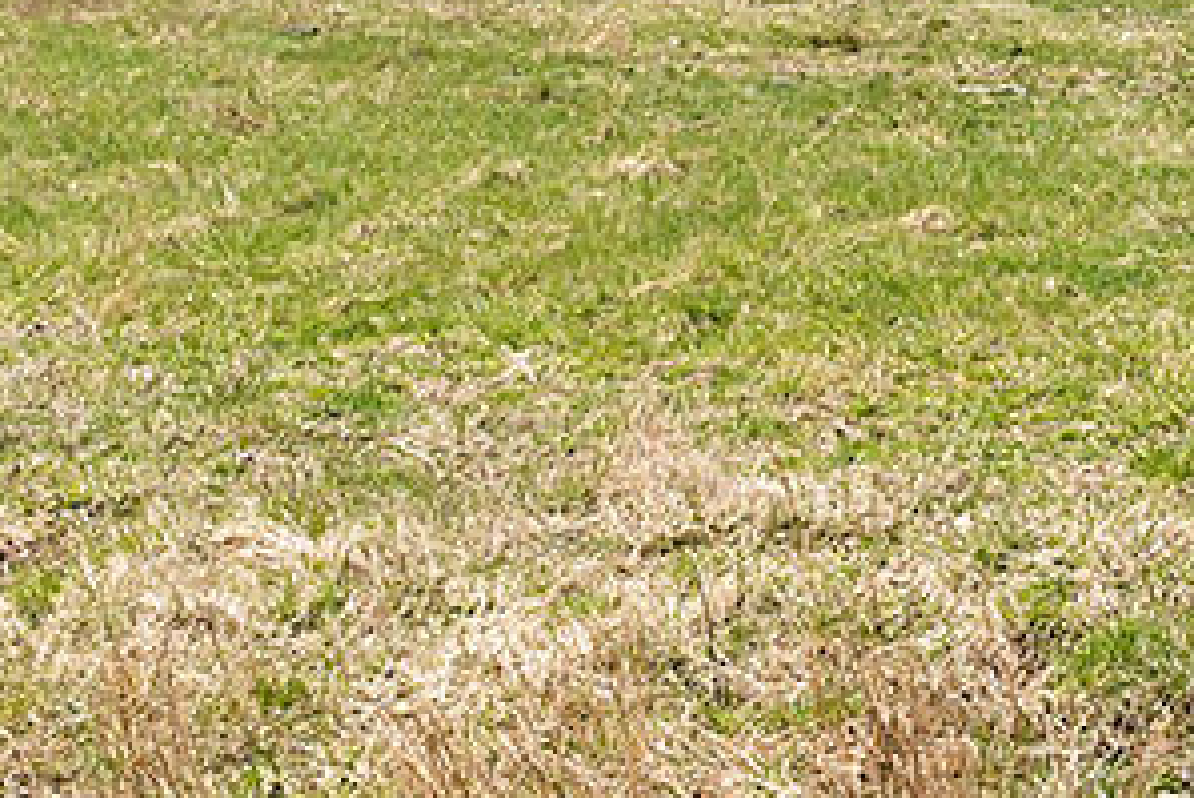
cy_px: -66
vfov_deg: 15.1
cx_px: 1695
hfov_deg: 20.3
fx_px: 2943
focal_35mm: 89
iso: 100
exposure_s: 1/200
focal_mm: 11
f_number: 9
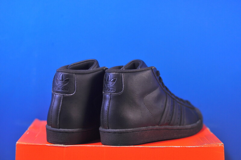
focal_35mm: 75
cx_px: 120
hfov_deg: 27.0
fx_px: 501
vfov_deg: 18.1
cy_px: 80
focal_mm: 50
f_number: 2.2
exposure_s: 1/320
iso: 250
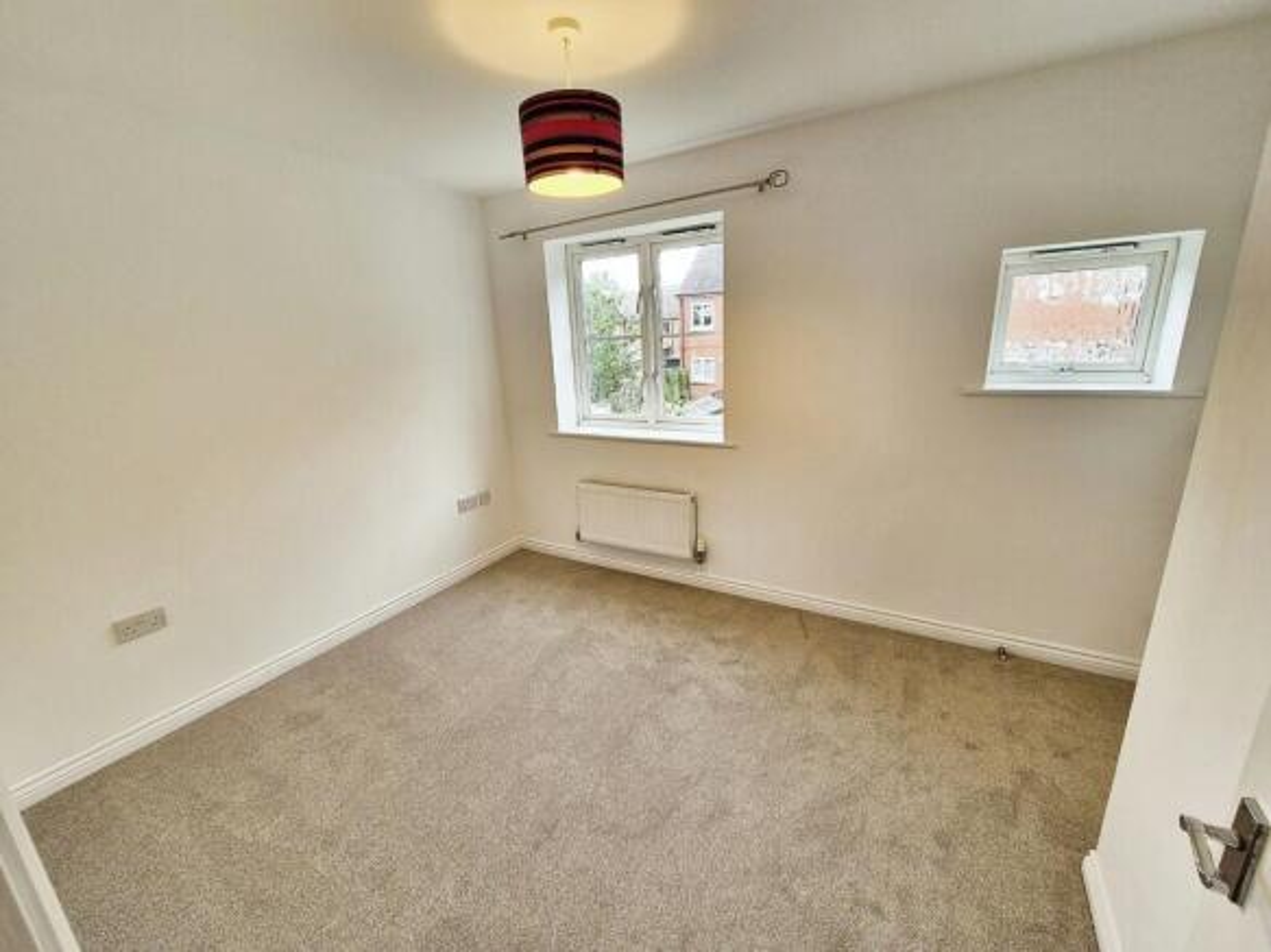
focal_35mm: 13
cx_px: 636
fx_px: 477
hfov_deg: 106.2
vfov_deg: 89.9
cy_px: 476
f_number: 2.2
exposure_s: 1/112
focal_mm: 2.2
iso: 50
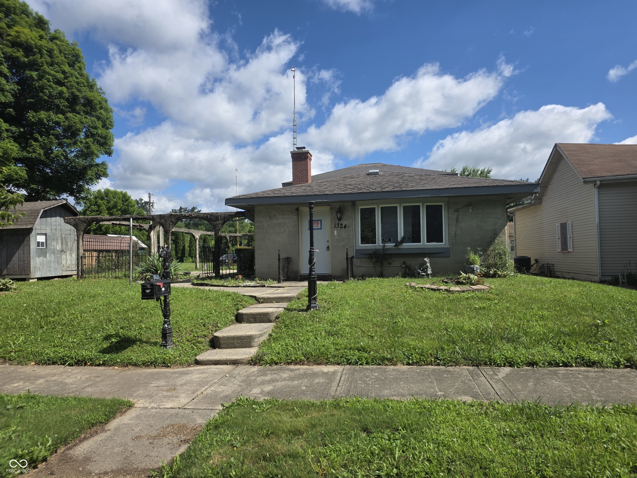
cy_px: 239
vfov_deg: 58.9
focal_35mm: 23
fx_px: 423
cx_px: 318
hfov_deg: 73.9
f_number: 1.7
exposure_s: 1/7944
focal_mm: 6.25
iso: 80
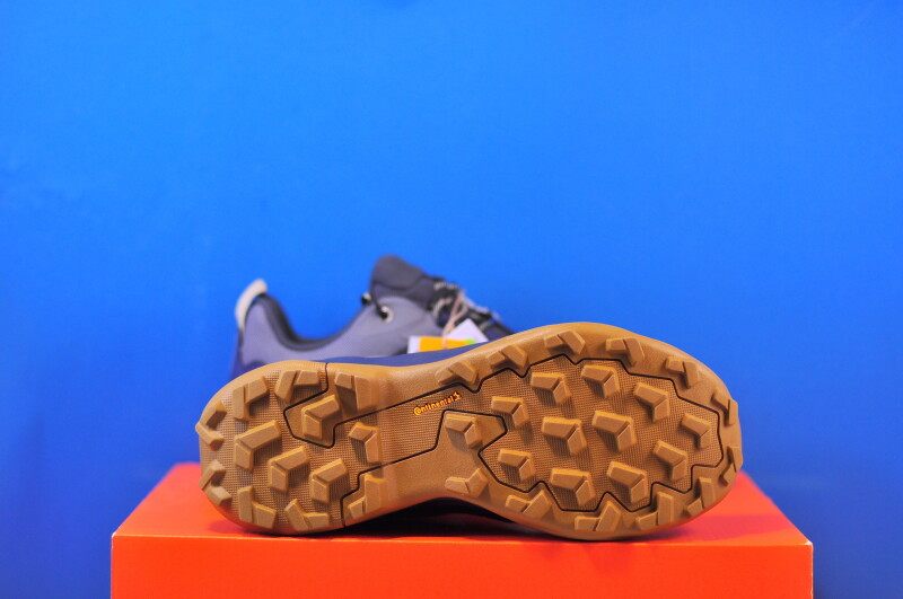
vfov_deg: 18.1
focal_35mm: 75
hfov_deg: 27.0
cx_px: 452
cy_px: 300
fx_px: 1879
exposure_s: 1/320
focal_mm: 50
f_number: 2
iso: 250
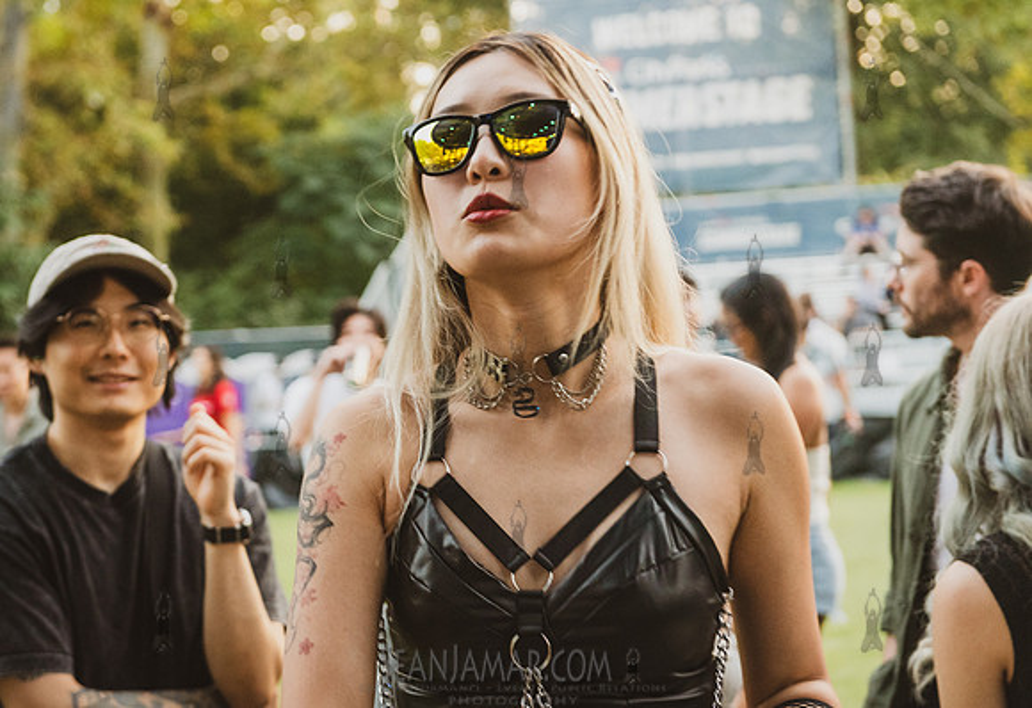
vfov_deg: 16.9
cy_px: 409
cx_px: 419
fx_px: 2384
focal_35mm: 82
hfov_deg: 24.4
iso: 3200
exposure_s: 1/250
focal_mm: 70
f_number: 4
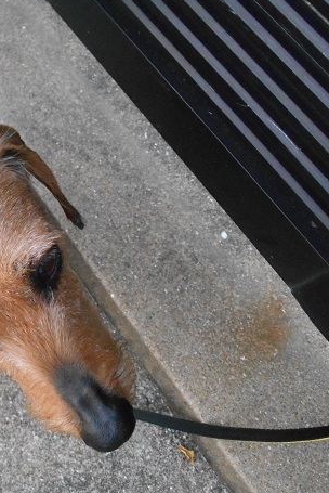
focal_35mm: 38
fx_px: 520
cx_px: 18
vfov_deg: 50.7
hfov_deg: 32.9
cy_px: 248
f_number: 3.4
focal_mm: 4.7
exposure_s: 1/250
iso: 800
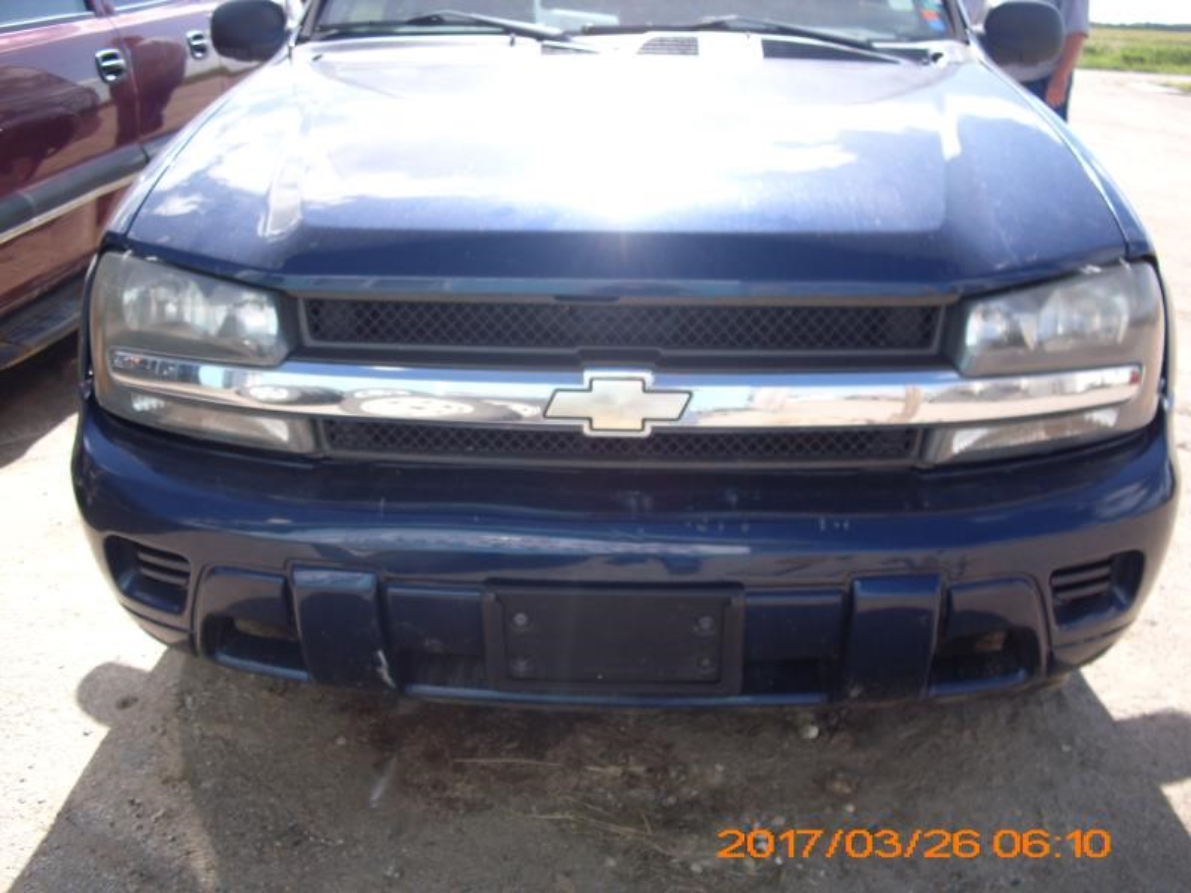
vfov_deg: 39.7
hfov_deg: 51.4
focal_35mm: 36
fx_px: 1239
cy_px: 446
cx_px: 596
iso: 80
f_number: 7.8
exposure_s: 1/60
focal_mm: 6.3
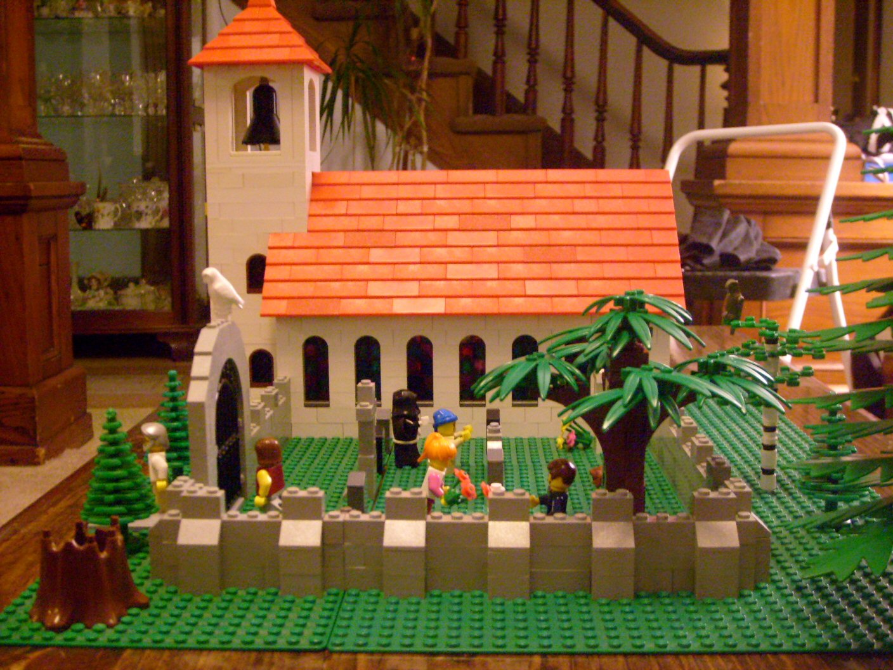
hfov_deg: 43.9
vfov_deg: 33.6
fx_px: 1109
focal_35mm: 43
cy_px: 335
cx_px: 446
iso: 200
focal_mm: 7.2
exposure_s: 1/6
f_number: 3
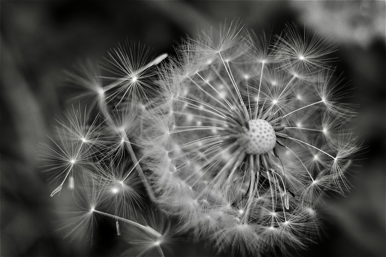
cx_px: 193
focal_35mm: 50
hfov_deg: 39.6
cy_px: 128
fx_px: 536
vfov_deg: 27.0
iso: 100
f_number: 2.8
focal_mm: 26
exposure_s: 1/80
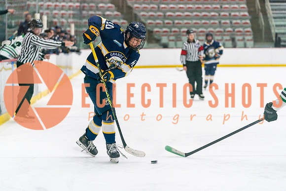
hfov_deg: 16.7
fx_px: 974
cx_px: 143
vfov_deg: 11.2
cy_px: 89
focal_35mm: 123
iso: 3200
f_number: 2.8
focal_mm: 106
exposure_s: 1/1250
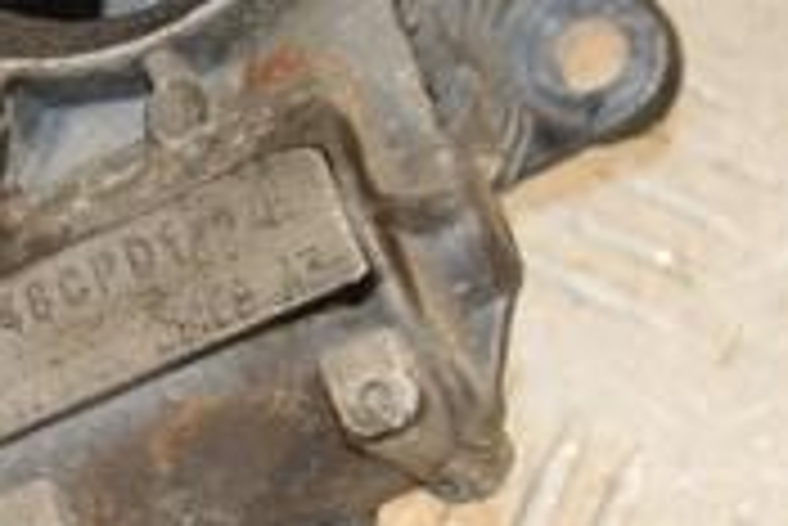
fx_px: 5630
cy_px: 216
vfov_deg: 5.4
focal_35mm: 257
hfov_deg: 7.9
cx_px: -176
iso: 800
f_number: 6.3
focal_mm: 50
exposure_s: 1/200
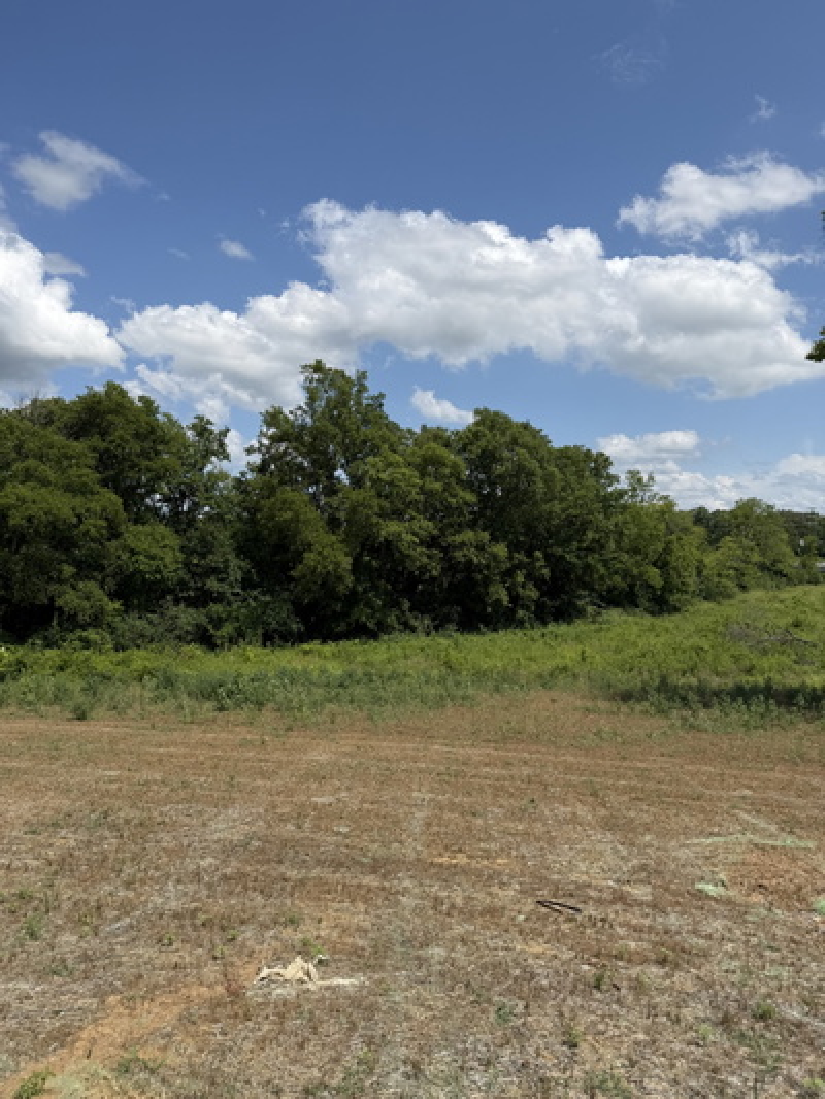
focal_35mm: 24
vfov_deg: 71.6
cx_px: 412
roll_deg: +0.5
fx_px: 762
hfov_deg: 56.8
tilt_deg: -0.1
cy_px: 550
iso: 80
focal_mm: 6.76
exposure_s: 1/6711
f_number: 1.78
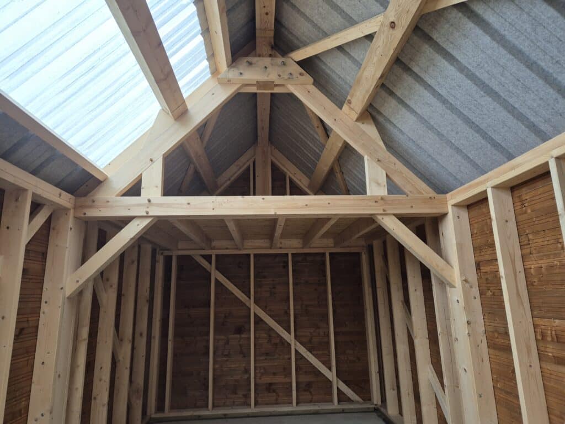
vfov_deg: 58.9
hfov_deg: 73.9
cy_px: 212
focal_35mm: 23
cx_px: 282
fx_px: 375
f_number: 1.8
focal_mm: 5.4
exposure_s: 1/100
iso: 250
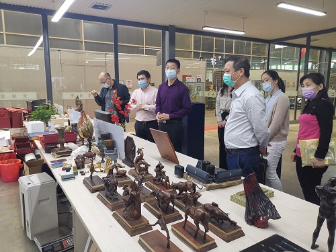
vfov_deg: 51.4
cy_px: 126
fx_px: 262
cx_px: 168
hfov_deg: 65.3
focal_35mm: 27
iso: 250
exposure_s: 1/100
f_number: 1.8
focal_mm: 4.75
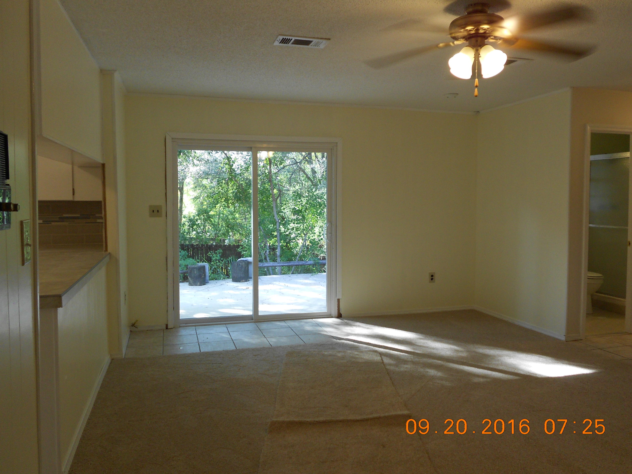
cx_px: 316
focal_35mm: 29
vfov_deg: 48.2
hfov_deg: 61.7
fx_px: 529
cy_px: 237
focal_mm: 5.1
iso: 125
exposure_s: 1/30
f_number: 3.4
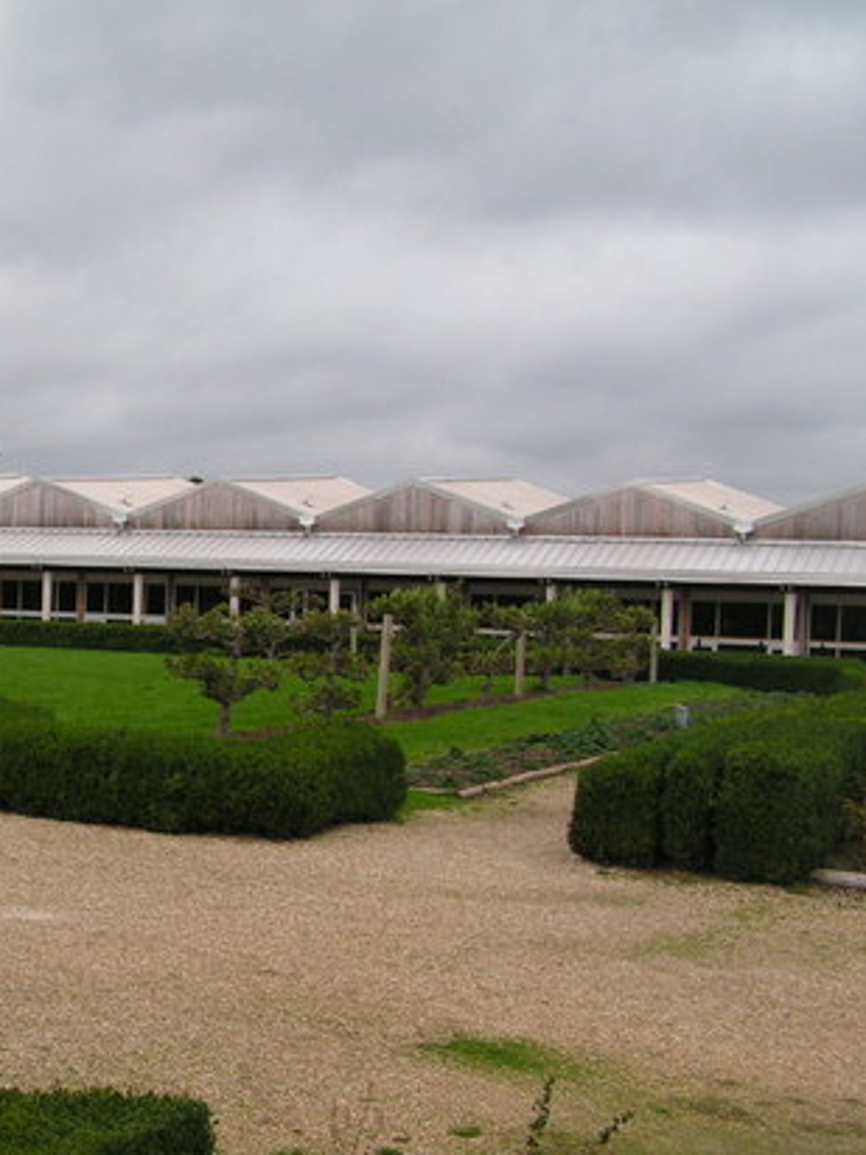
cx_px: 28
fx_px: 1968
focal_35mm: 59
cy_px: 639
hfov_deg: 23.9
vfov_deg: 32.7
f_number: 5.6
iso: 50
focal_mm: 6.3
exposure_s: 1/100
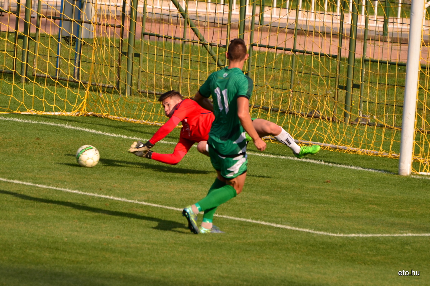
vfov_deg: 3.4
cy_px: 143
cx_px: 215
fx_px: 4835
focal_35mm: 405
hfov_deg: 5.1
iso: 200
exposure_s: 1/1000
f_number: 5.6
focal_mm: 270
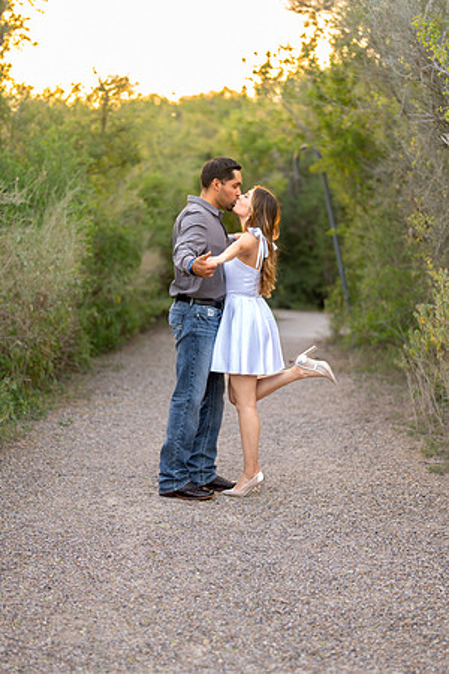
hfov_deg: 18.2
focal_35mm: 75
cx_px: 224
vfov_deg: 27.0
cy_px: 337
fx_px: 1403
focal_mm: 50
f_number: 1.2
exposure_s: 1/320
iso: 200
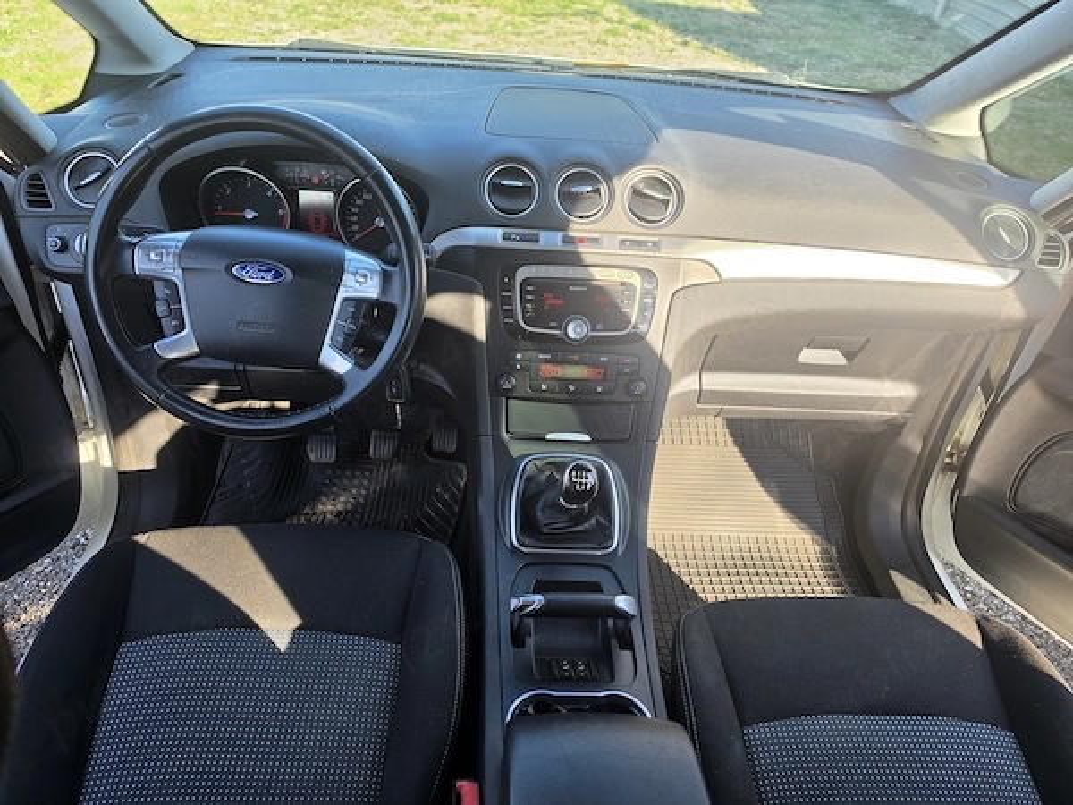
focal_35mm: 23
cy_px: 402
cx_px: 536
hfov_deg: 73.9
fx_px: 713
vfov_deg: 58.9
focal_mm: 6.5
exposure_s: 1/211
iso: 10
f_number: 1.4
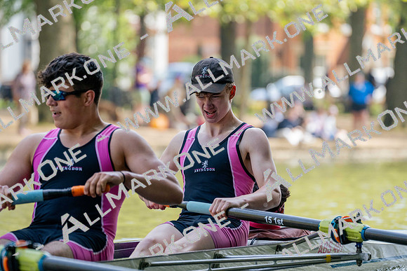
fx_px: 3064
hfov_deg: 7.6
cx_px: 204
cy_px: 136
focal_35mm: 271
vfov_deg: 5.1
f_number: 5.6
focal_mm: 271
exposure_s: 1/1250
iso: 1250
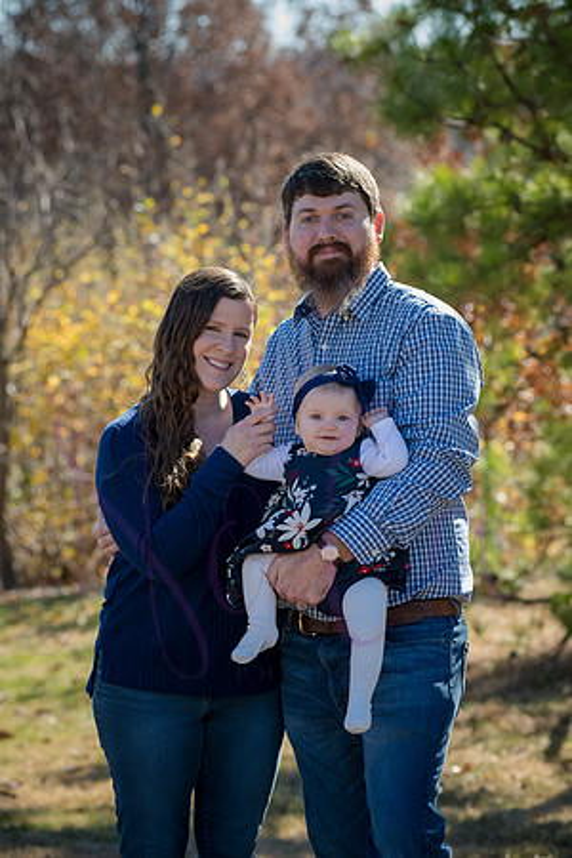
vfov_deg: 18.3
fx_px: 2669
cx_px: 286
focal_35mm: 112
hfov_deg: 12.2
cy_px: 429
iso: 400
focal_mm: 112
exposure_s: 1/640
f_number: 5
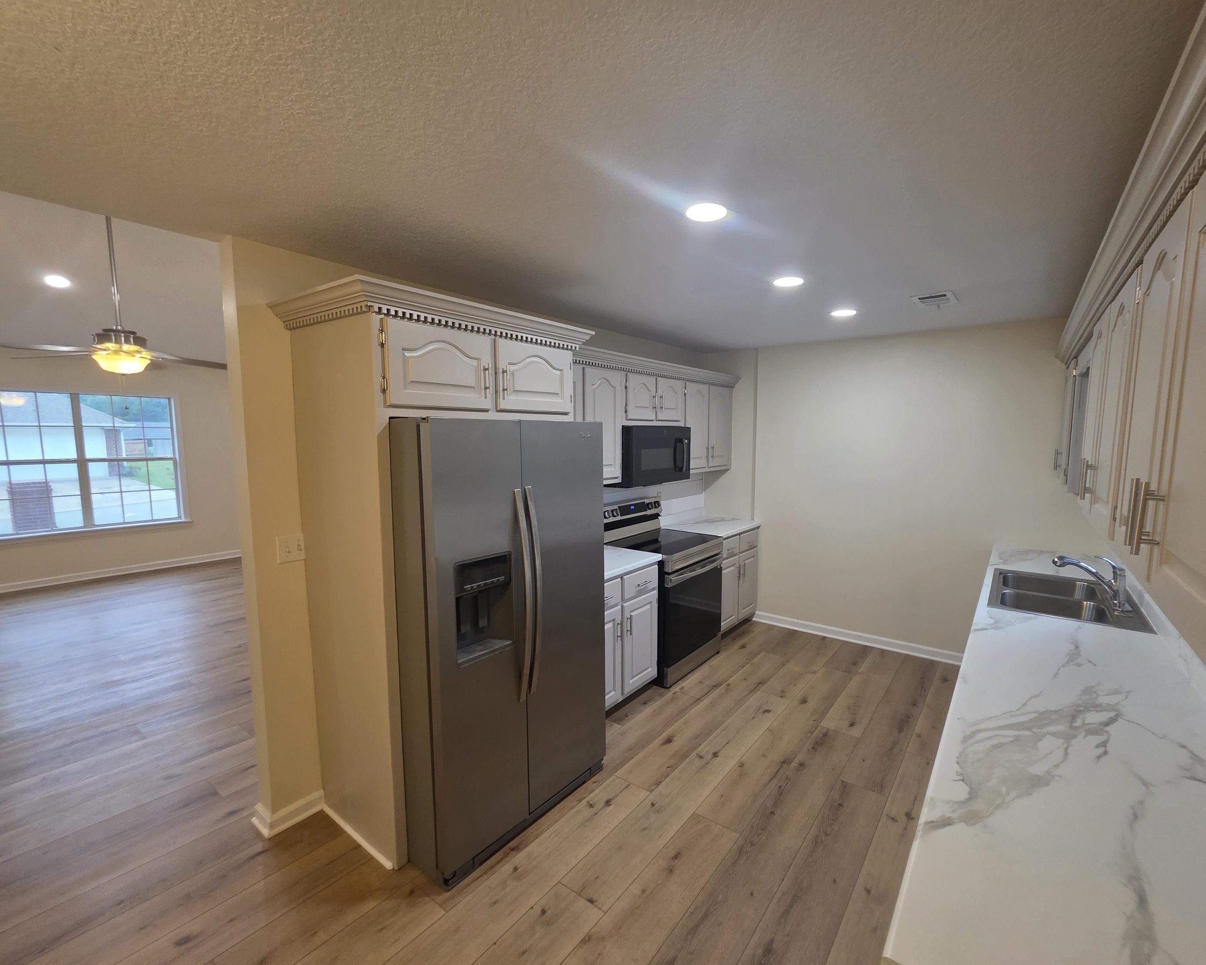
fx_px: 500
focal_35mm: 14
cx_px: 649
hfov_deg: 100.5
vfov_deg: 88.0
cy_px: 495
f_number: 1.9
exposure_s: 1/120
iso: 250
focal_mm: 2.2
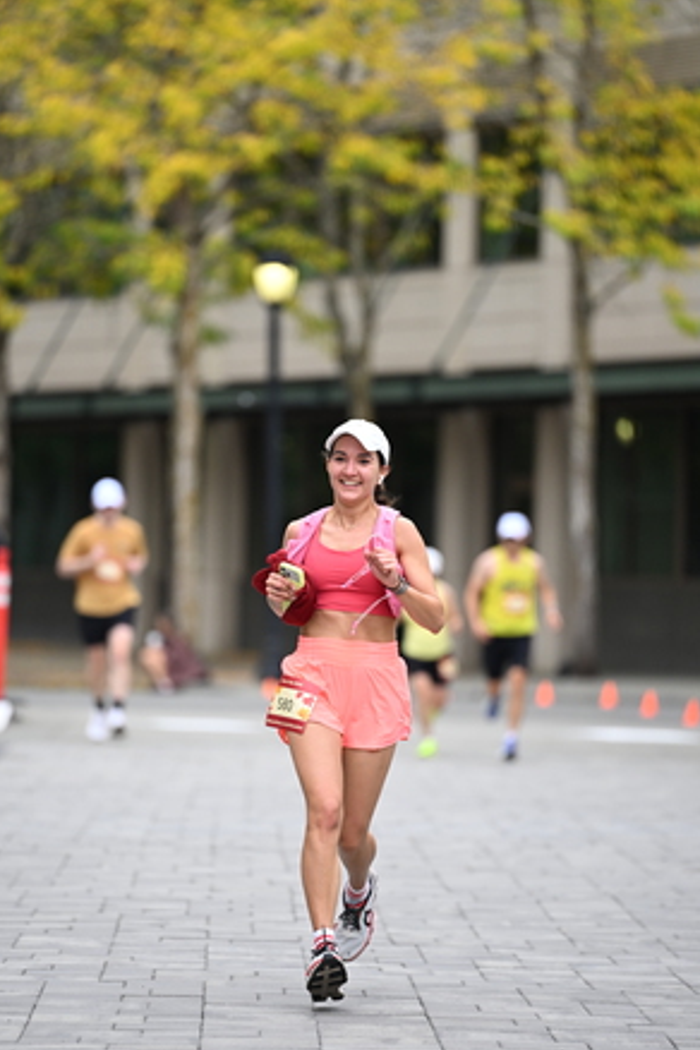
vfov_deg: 8.2
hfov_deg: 5.5
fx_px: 7320
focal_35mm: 251
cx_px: 318
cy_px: 566
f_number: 2.8
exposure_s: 1/2000
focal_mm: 200
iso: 640
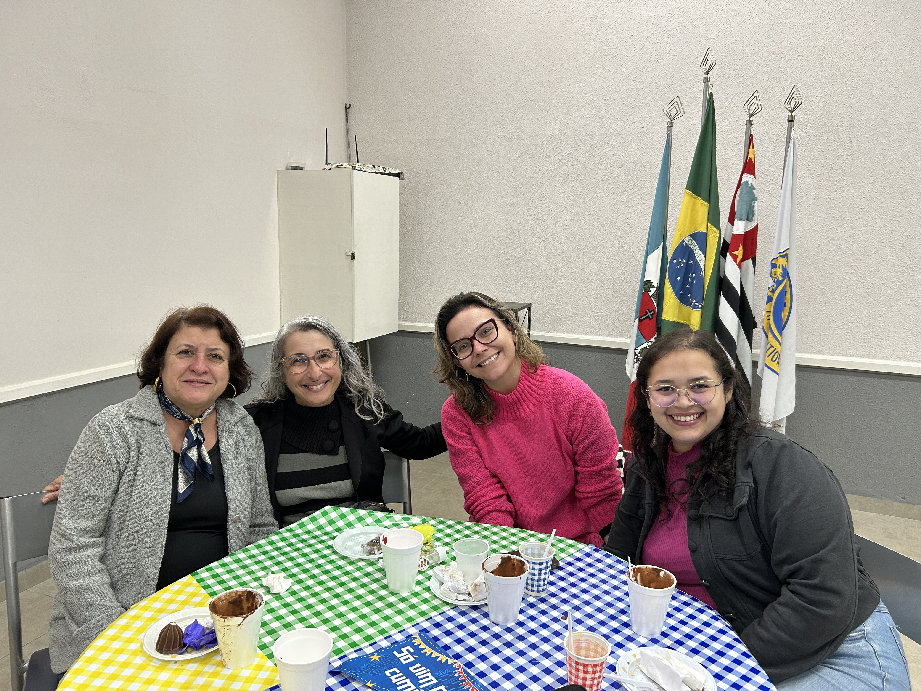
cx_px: 460
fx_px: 692
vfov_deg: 53.1
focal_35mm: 26
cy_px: 346
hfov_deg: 67.3
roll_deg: -1.3
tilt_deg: -10.3
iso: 125
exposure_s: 1/60
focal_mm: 5.7
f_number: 1.5
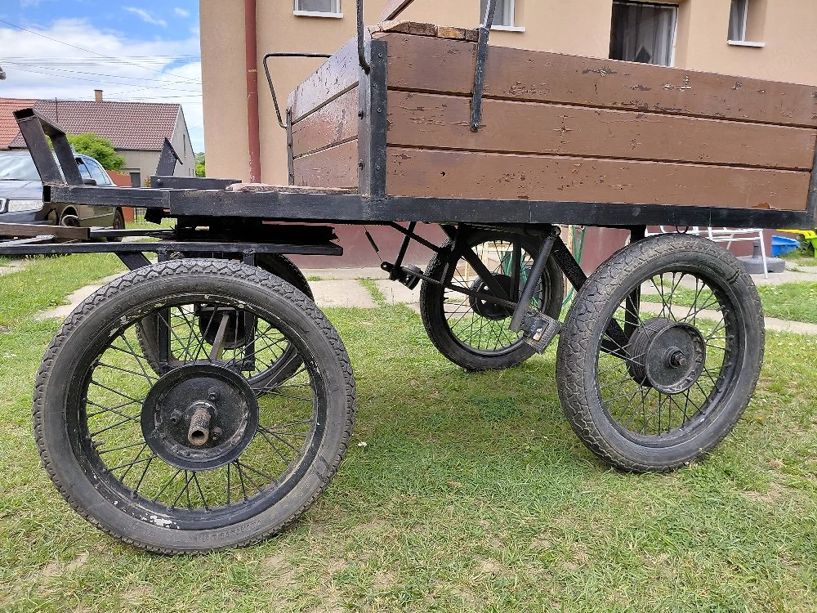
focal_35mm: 25
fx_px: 590
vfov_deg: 54.9
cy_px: 306
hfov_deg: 69.4
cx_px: 408
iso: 50
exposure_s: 1/714
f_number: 1.8
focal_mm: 4.69
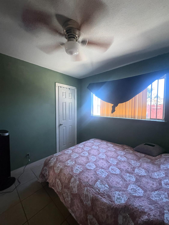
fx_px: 91
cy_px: 112
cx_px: 84
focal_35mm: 14
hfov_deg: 85.7
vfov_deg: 102.1
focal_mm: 2.22
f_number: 2.2
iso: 800
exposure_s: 1/40
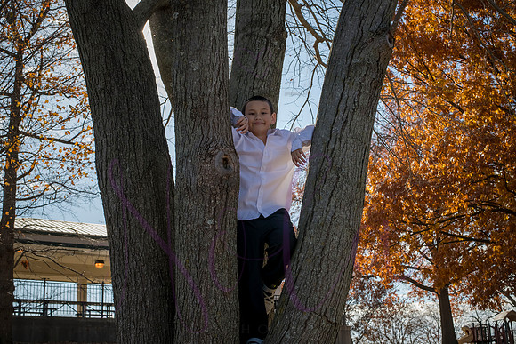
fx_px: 717
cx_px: 258
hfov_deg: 39.6
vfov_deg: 27.0
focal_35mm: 50
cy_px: 172
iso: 400
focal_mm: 50
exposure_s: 1/400
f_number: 11
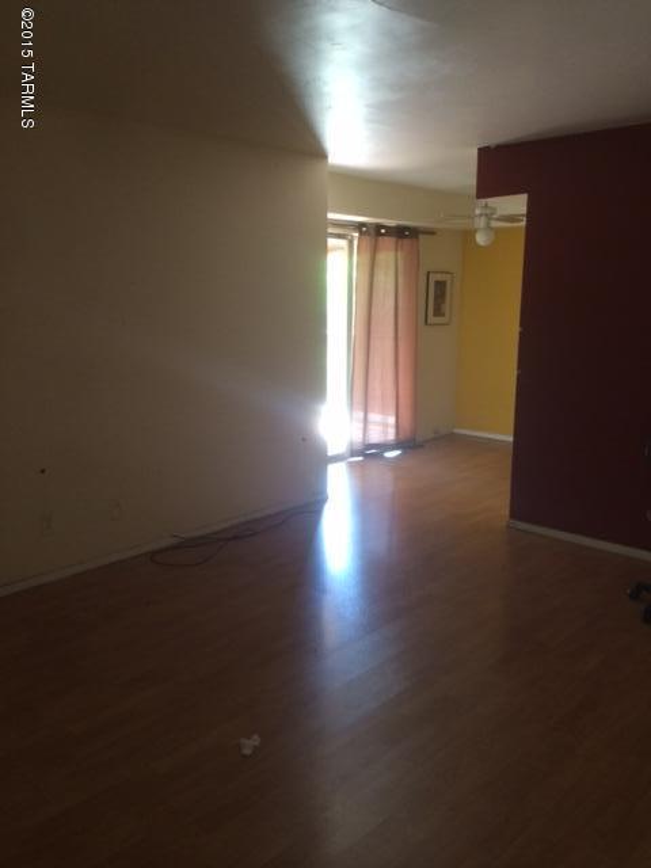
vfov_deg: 60.0
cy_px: 434
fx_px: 752
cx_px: 326
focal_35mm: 30
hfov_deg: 46.8
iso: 160
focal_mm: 4.12
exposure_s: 1/30
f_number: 2.2
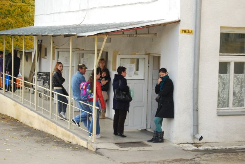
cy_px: 82
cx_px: 122
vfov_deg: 16.6
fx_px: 563
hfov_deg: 24.6
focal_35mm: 82
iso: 400
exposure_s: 1/200
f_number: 7.1
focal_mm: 55
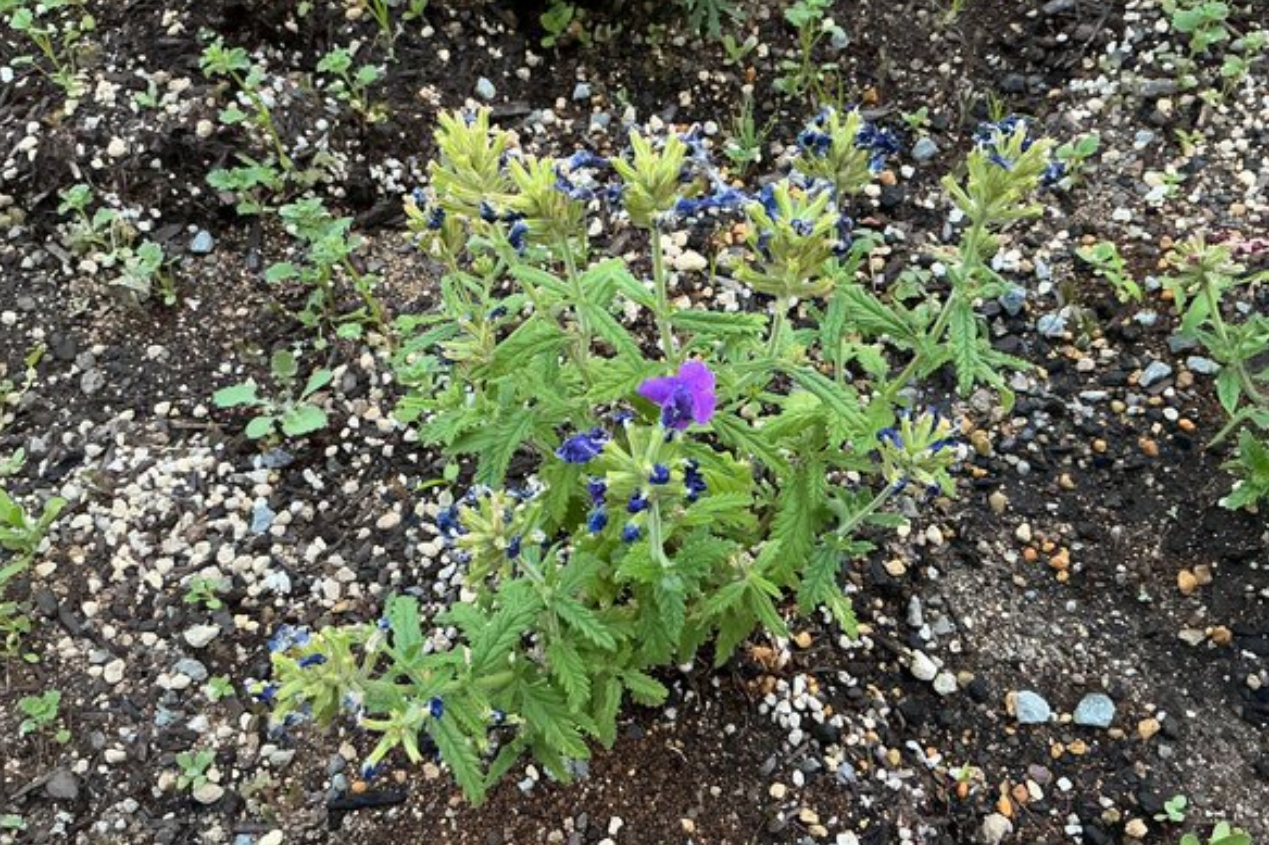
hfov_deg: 60.3
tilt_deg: -65.7
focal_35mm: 31
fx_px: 1092
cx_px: 641
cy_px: 430
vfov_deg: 42.3
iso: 160
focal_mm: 3
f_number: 1.8
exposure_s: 1/60
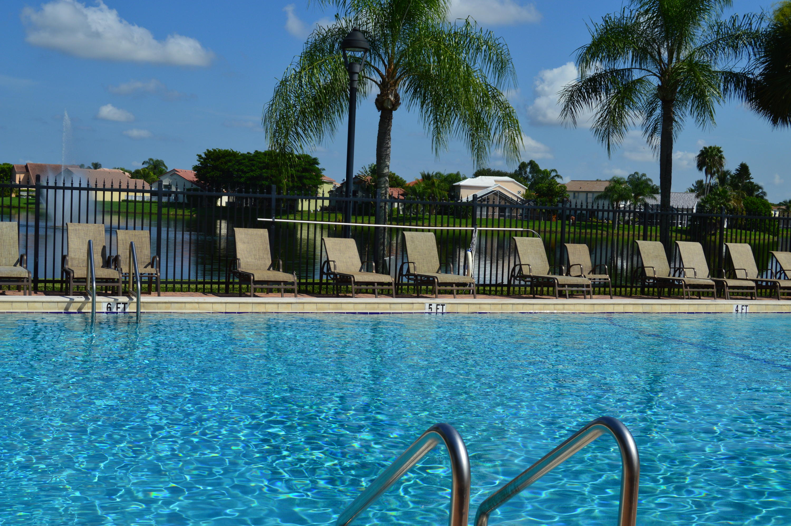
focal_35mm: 45
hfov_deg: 43.6
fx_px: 988
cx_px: 396
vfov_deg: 29.8
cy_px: 263
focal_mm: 30
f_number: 11
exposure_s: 1/500
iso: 180
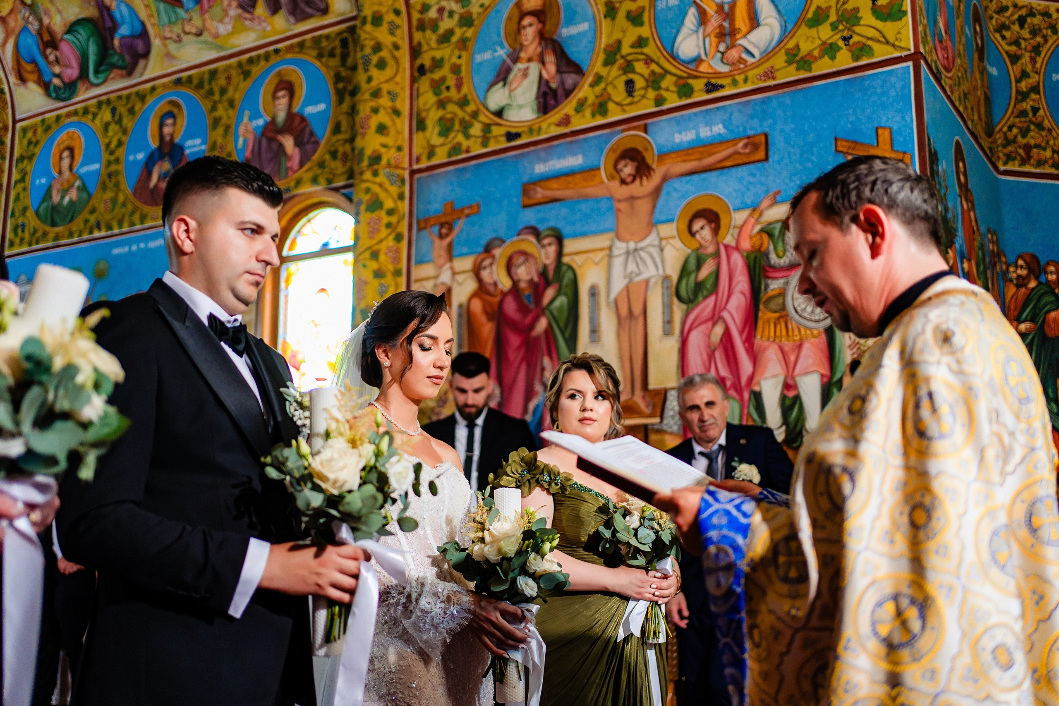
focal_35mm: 35
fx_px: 1030
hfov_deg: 54.4
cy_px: 353
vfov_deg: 37.9
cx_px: 530
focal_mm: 35
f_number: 1.8
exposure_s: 1/160
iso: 640
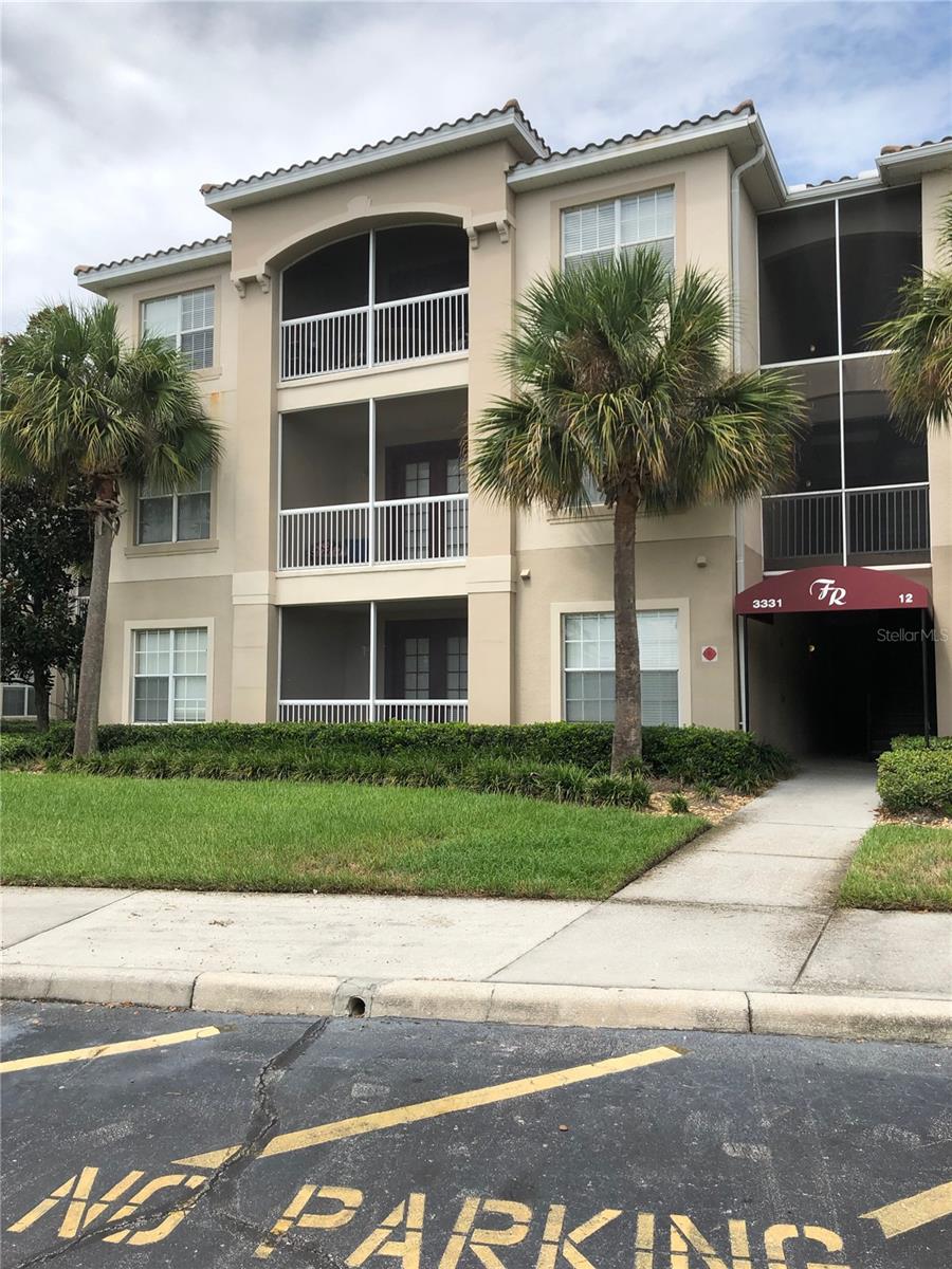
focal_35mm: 28
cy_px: 634
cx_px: 476
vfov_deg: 63.4
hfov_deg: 49.7
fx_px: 1027
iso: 20
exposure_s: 1/1779
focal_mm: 4
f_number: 1.8
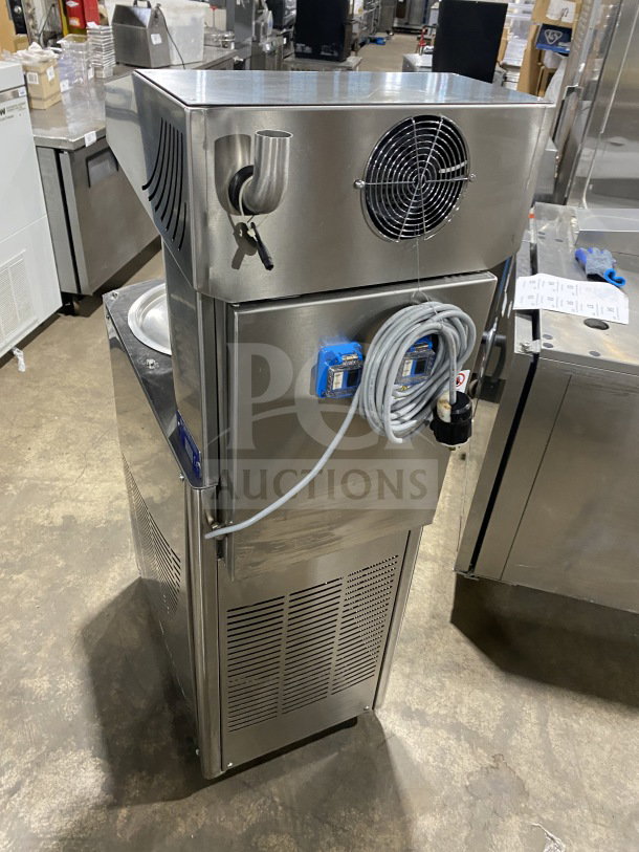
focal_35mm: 26
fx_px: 640
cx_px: 320
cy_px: 426
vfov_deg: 67.3
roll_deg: -6.8
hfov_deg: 53.1
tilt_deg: -36.8
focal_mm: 4.25
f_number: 1.8
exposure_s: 1/60
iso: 400
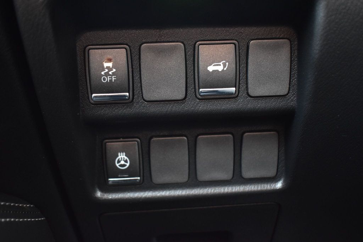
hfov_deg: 51.3
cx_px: 182
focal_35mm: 38
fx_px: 378
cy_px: 121
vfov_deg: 35.5
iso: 1600
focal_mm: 25
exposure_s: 1/13
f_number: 4
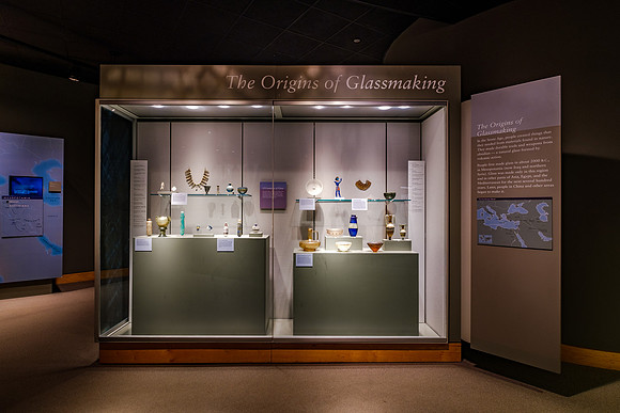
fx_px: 339
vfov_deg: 62.8
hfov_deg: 84.9
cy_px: 204
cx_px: 302
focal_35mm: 20
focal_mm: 12.6
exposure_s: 1.7
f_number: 8
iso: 200
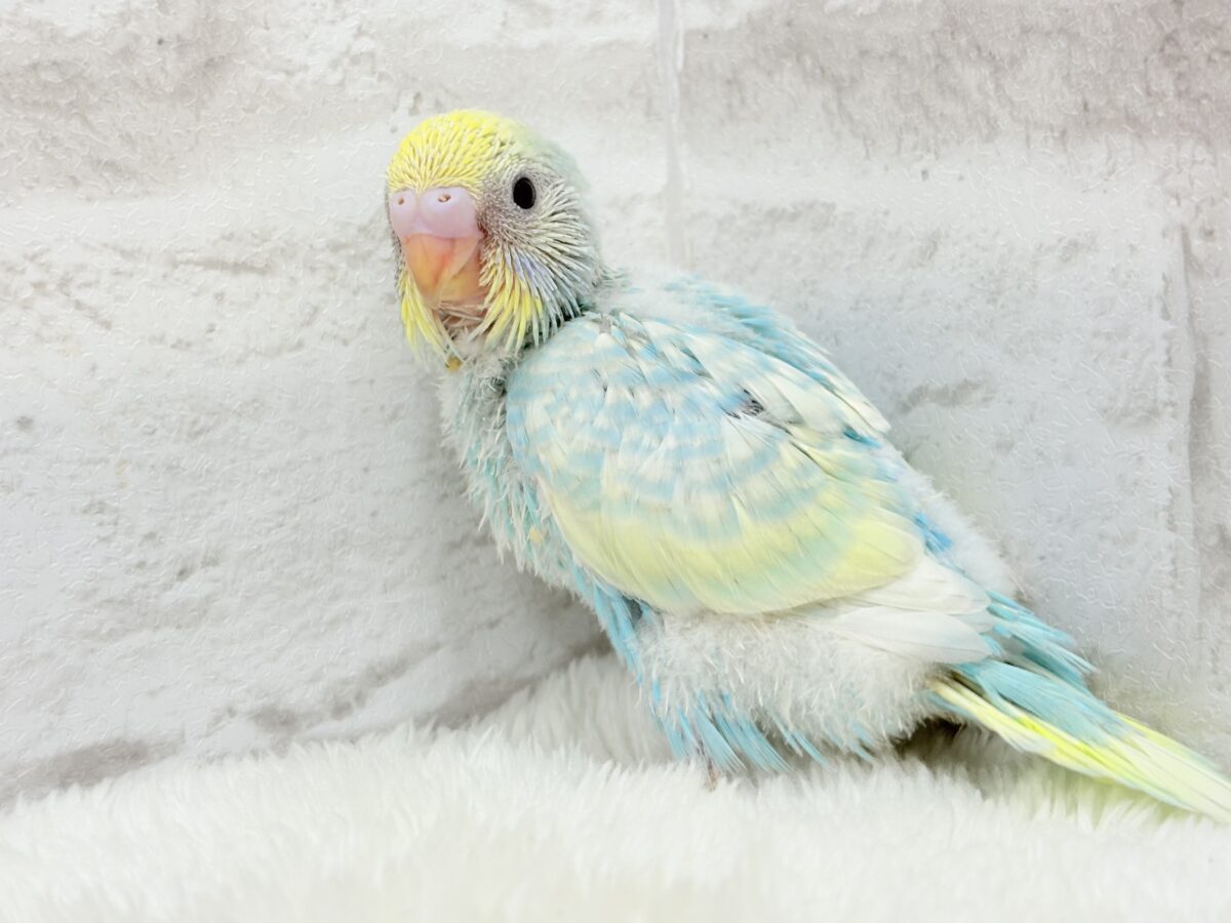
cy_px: 462
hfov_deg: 36.8
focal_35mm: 52
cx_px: 616
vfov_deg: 28.0
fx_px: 1849
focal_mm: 5.96
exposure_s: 1/50
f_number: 1.6
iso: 32
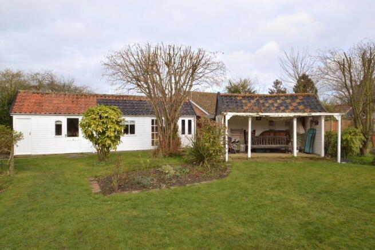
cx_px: 188
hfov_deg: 81.2
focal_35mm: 21
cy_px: 125
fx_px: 219
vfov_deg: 59.5
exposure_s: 1/40
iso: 200
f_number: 16
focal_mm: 14
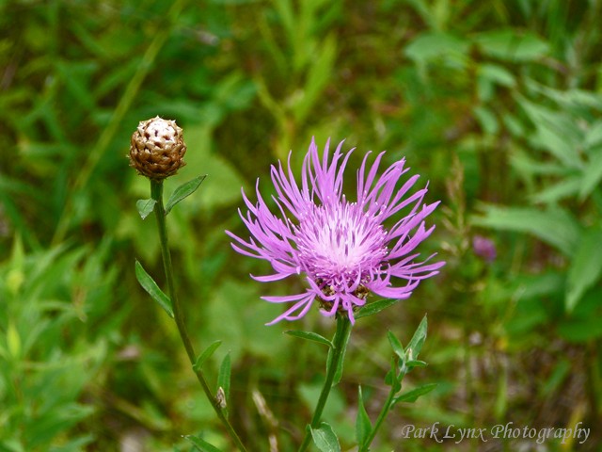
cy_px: 226
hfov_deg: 20.7
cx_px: 301
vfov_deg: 15.6
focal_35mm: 95
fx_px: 1652
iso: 80
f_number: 3.9
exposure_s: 1/200
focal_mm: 14.1
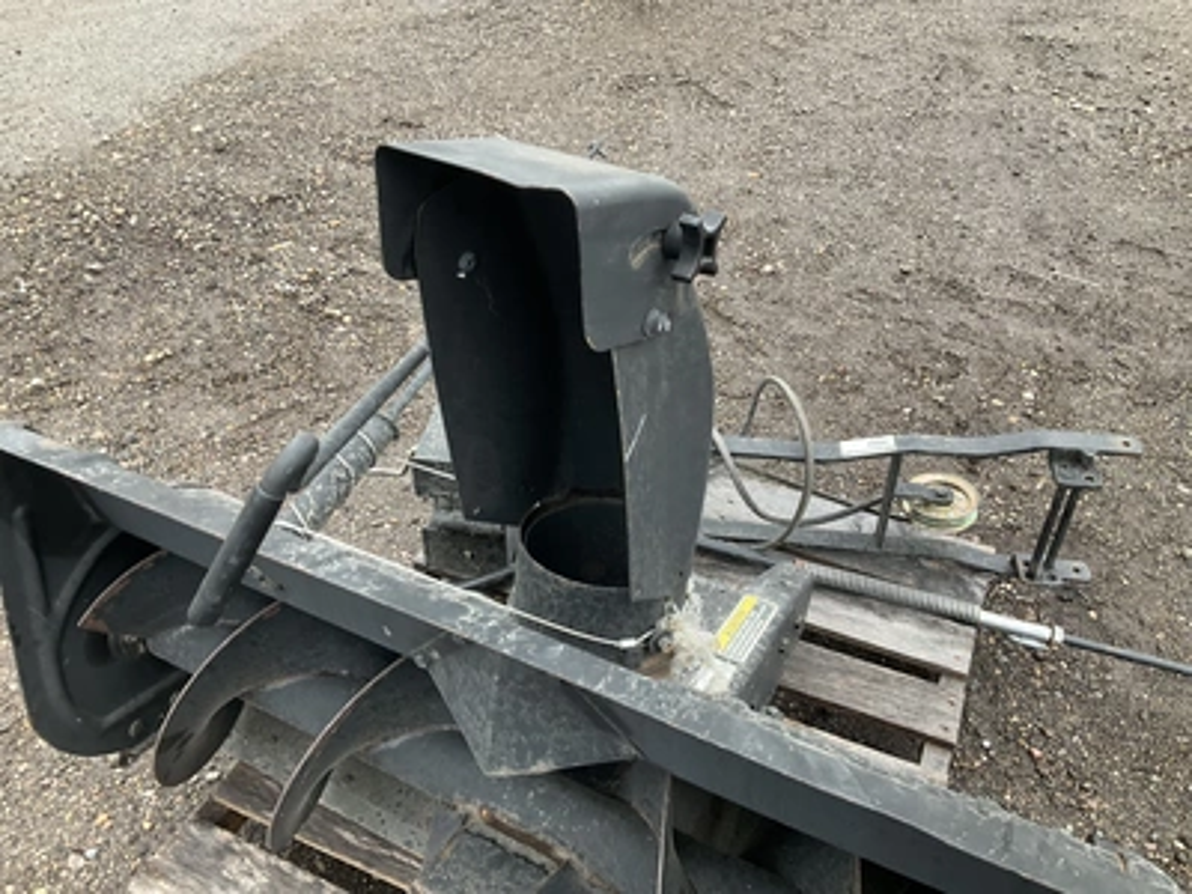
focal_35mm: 29
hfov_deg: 61.7
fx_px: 999
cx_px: 596
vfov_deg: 48.2
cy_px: 447
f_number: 1.8
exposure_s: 1/122
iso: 25
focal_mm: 3
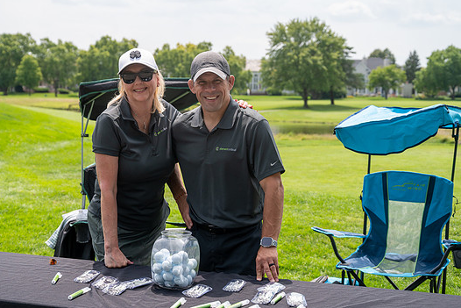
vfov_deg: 21.6
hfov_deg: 31.9
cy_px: 158
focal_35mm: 63
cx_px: 217
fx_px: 807
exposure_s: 1/1000
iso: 250
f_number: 5
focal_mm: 57
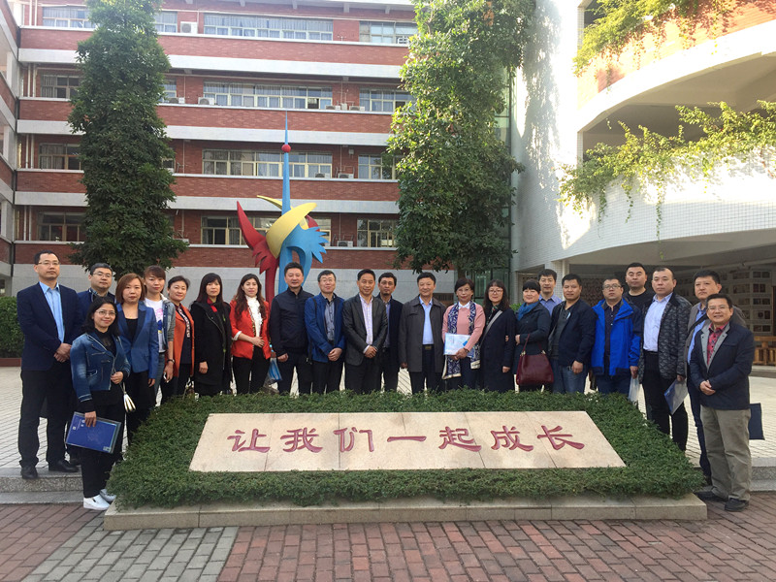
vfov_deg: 48.2
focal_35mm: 29
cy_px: 291
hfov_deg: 61.7
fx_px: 650
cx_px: 388
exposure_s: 1/347
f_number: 2.2
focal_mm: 4.15
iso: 32
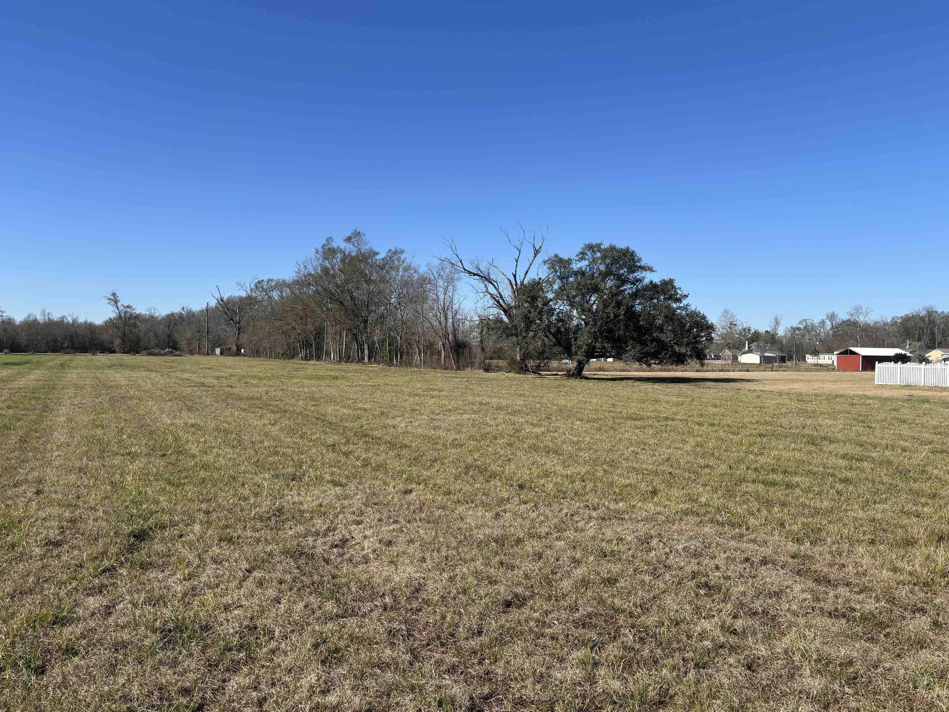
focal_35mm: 27
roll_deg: -1.2
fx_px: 740
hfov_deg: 65.3
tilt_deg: +0.1
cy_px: 352
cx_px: 484
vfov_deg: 51.4
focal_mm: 5.96
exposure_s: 1/3650
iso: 50
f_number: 1.6
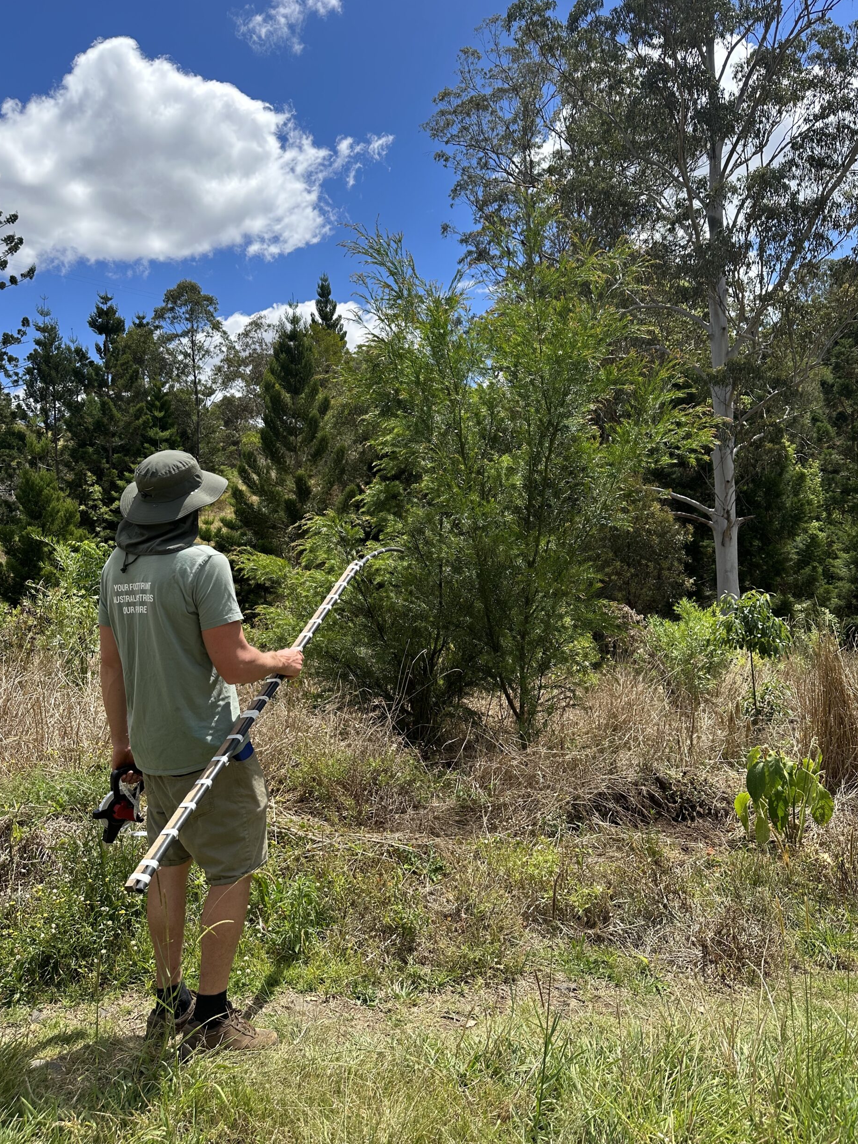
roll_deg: +1.5
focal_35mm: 25
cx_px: 422
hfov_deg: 54.9
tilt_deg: -1.2
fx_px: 826
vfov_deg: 69.4
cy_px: 556
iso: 80
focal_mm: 6.86
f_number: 1.78
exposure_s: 1/3247
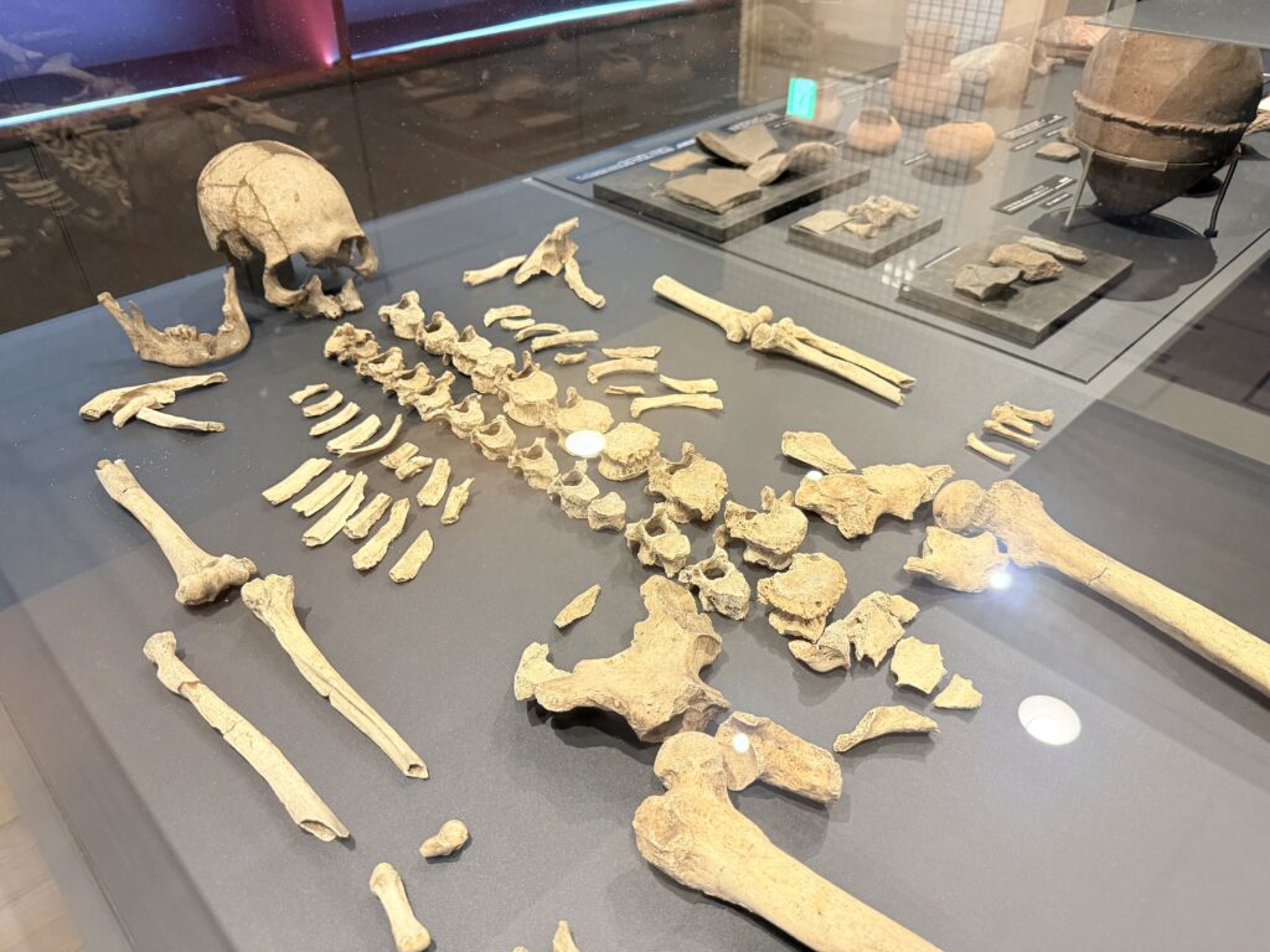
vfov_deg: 56.8
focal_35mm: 24
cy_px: 476
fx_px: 881
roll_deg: +0.7
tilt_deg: -37.7
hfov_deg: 71.6
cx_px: 635
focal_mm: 6.76
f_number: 1.78
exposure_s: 1/50
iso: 250
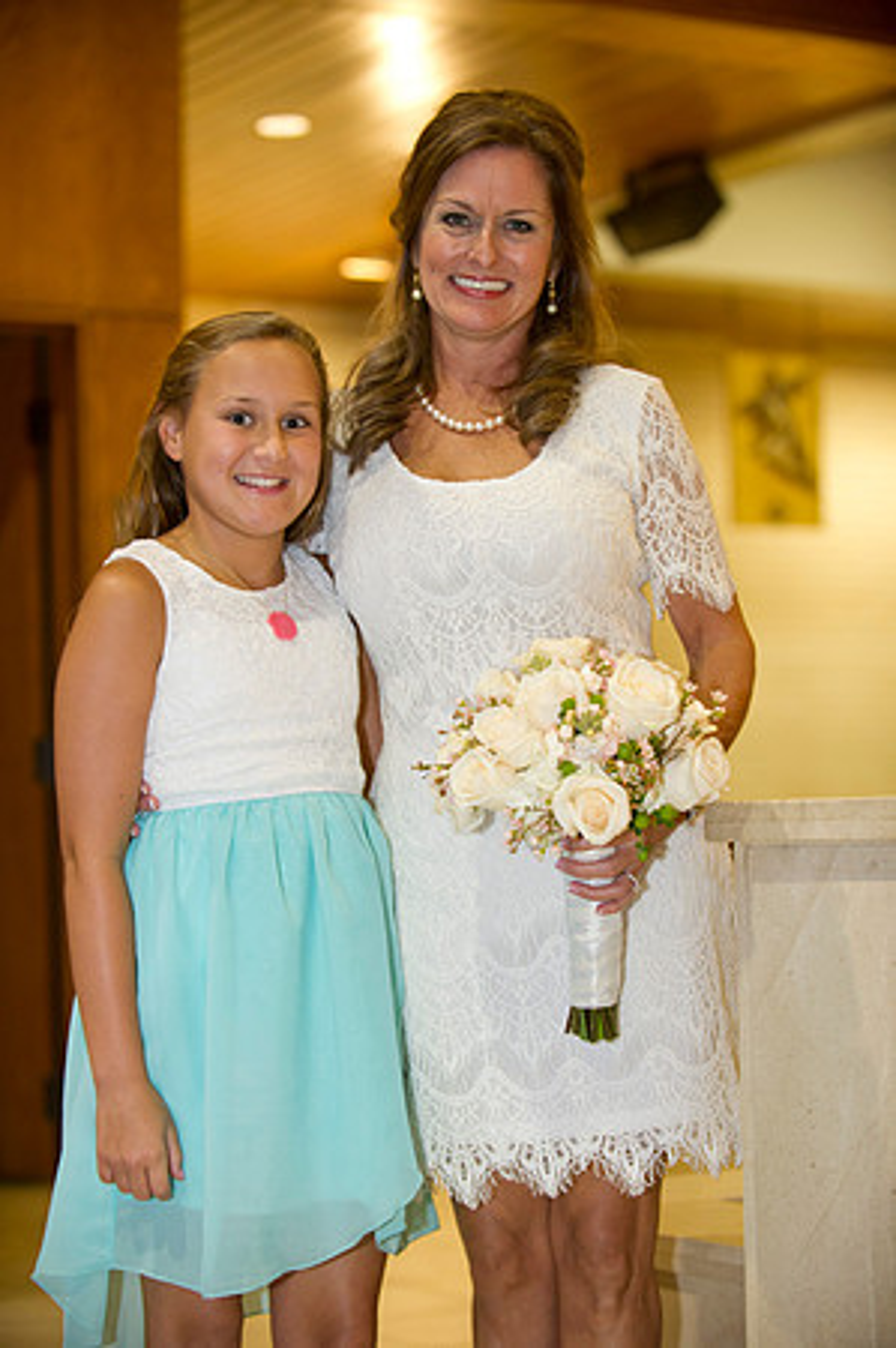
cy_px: 674
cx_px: 448
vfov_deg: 26.0
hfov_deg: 17.5
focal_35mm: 78
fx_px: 2919
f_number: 2.8
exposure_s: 1/100
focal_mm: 78
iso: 1600
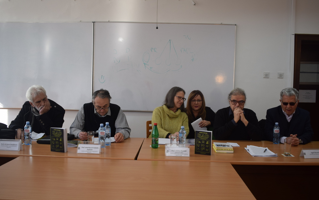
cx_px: 160
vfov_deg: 35.8
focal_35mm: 36
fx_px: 309
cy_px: 100
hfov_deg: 54.6
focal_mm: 23
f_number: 4.5
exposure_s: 1/80
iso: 400
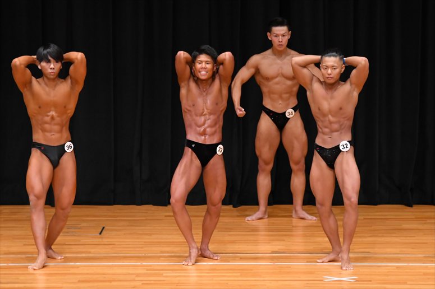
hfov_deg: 8.1
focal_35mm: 255
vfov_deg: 5.4
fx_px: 3080
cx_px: 218
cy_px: 144
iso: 4000
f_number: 5.6
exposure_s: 1/400
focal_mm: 170
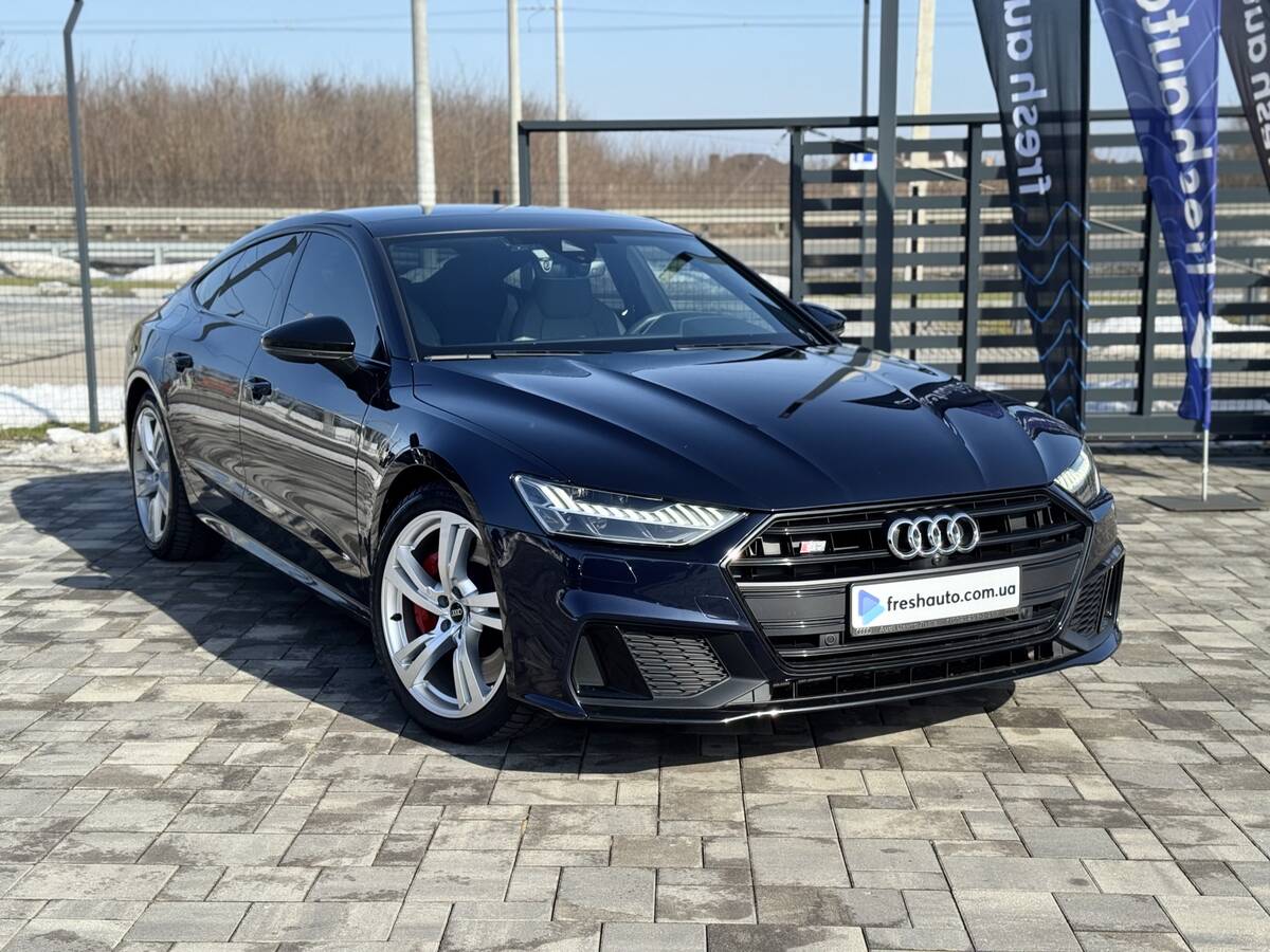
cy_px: 476
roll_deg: +0.3
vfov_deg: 30.3
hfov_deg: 39.7
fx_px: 1761
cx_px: 635
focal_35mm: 48
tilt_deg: -9.7
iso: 64
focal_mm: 6.76
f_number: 1.78
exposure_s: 1/2611
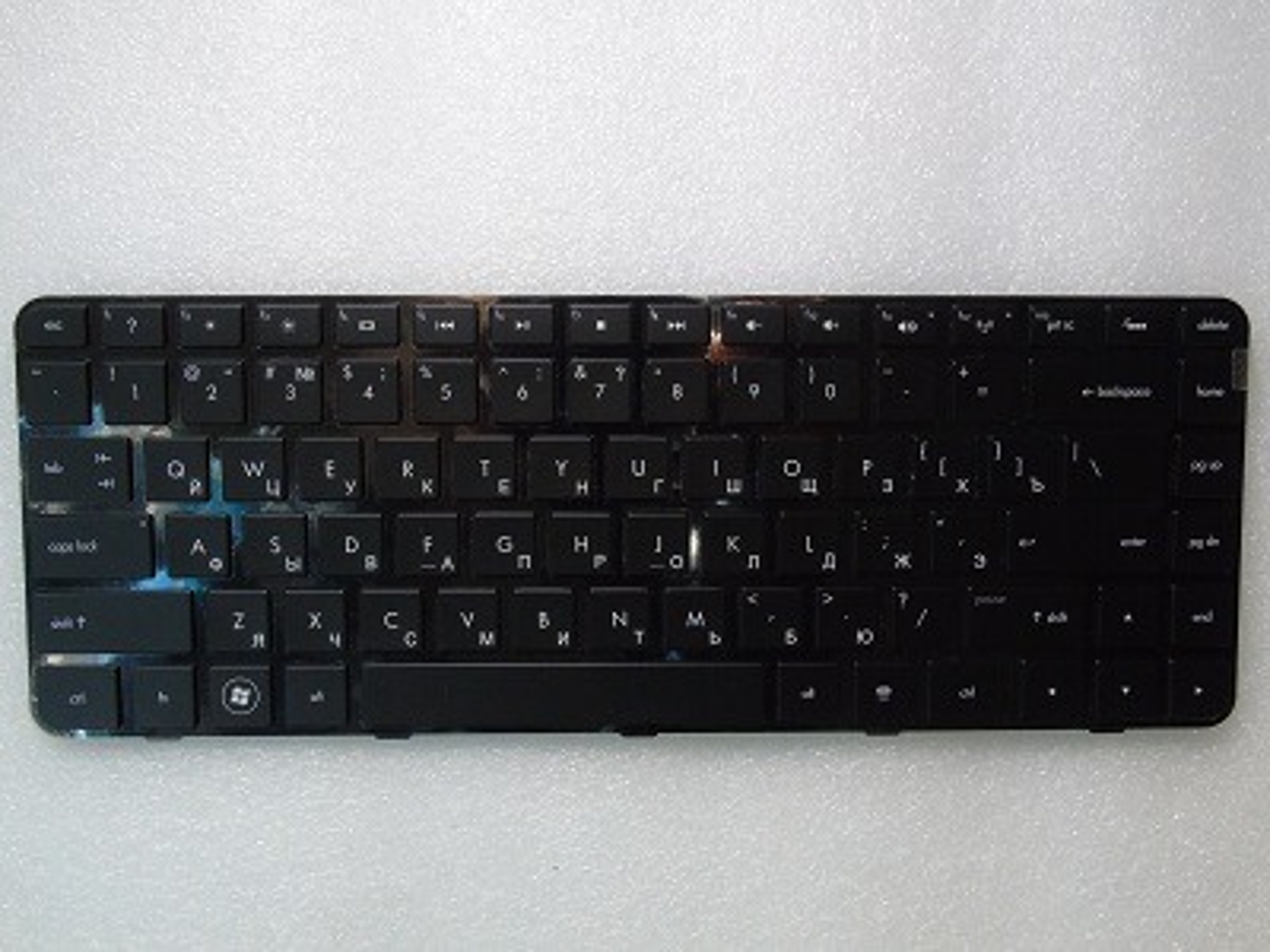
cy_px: 476
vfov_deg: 41.8
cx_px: 635
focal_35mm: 34
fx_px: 1247
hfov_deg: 54.0
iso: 400
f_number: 6.3
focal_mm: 6.1
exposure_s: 1/40
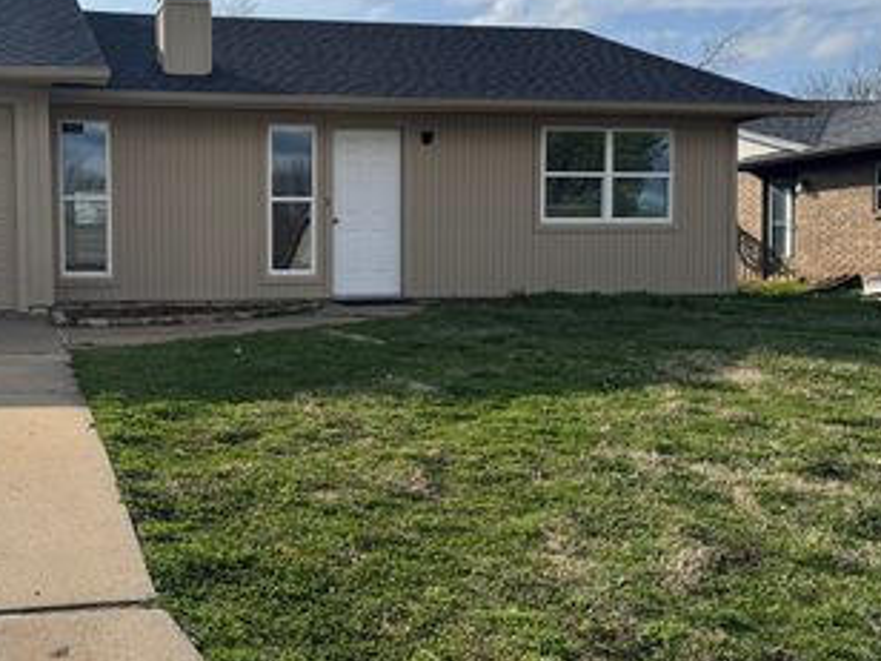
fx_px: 993
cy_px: 308
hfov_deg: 45.8
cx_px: 195
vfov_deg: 36.8
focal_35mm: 39
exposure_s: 1/5348
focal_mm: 6.76
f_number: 1.78
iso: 80
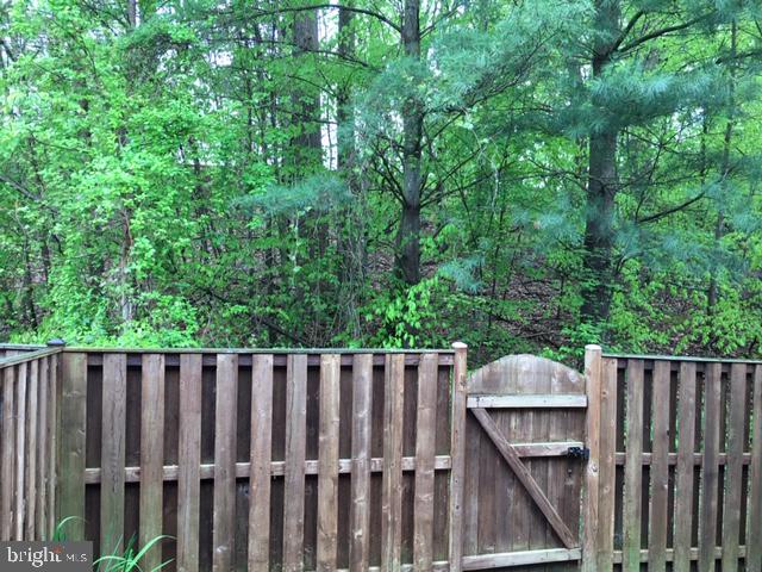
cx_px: 381
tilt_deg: +1.2
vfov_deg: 48.2
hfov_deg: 61.7
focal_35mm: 29
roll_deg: -1.0
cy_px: 286
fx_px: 638
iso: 32
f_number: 2.2
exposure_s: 1/30
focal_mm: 4.15
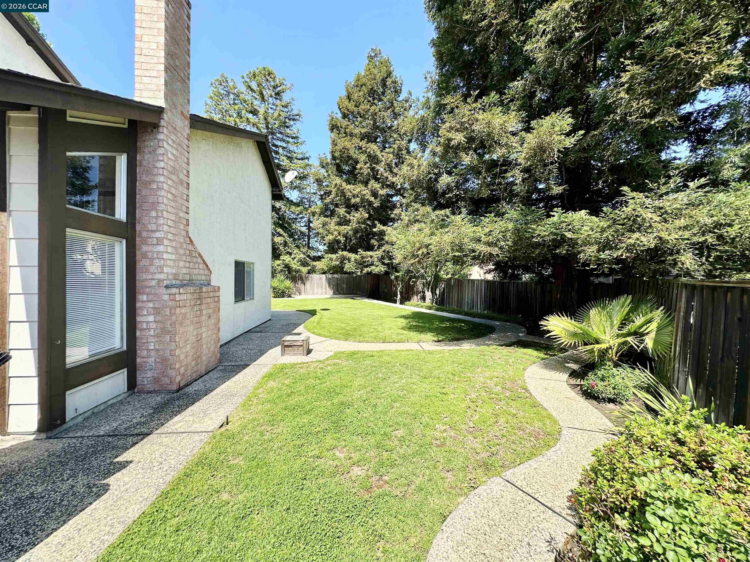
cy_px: 281
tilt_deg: +0.1
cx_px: 375
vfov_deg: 85.7
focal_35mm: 14
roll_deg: -0.4
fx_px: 303
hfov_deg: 102.1
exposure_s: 1/774
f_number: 2.2
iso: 40
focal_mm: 2.22
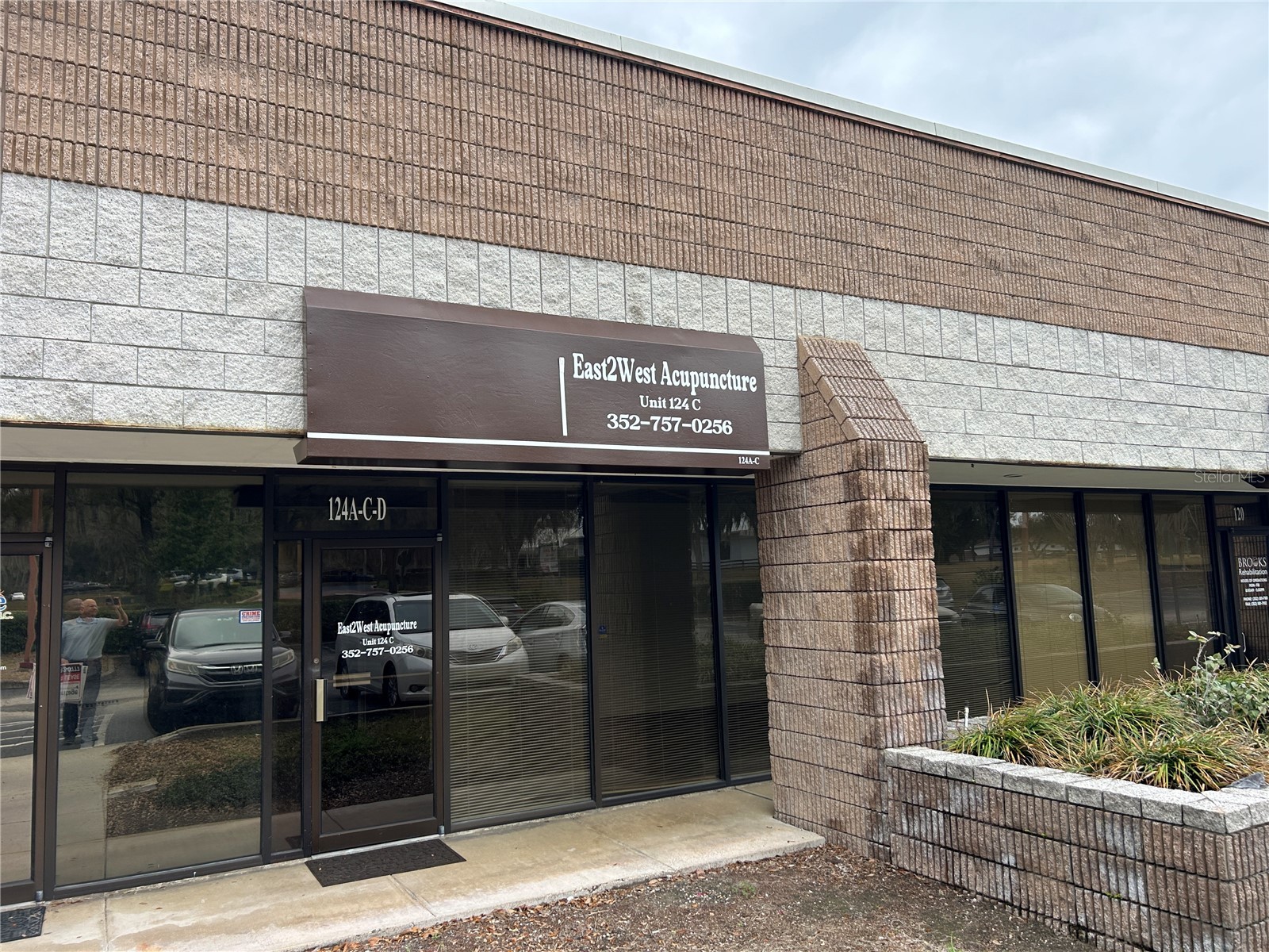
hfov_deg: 67.3
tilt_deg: +4.2
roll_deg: +1.9
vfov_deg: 53.1
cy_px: 476
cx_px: 634
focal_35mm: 26
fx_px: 953
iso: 50
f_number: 1.5
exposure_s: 1/422
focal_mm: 5.7
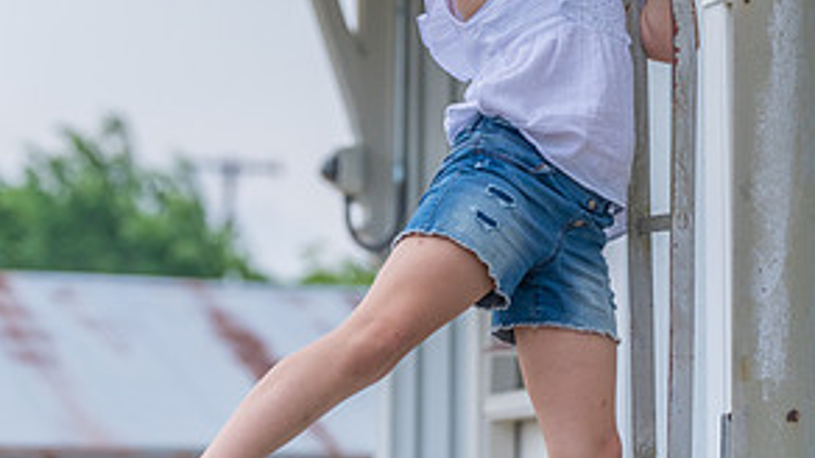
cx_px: 413
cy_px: -70
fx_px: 4364
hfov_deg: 10.7
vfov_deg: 6.0
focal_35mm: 202
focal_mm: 125
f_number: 3.5
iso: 1600
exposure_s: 1/320
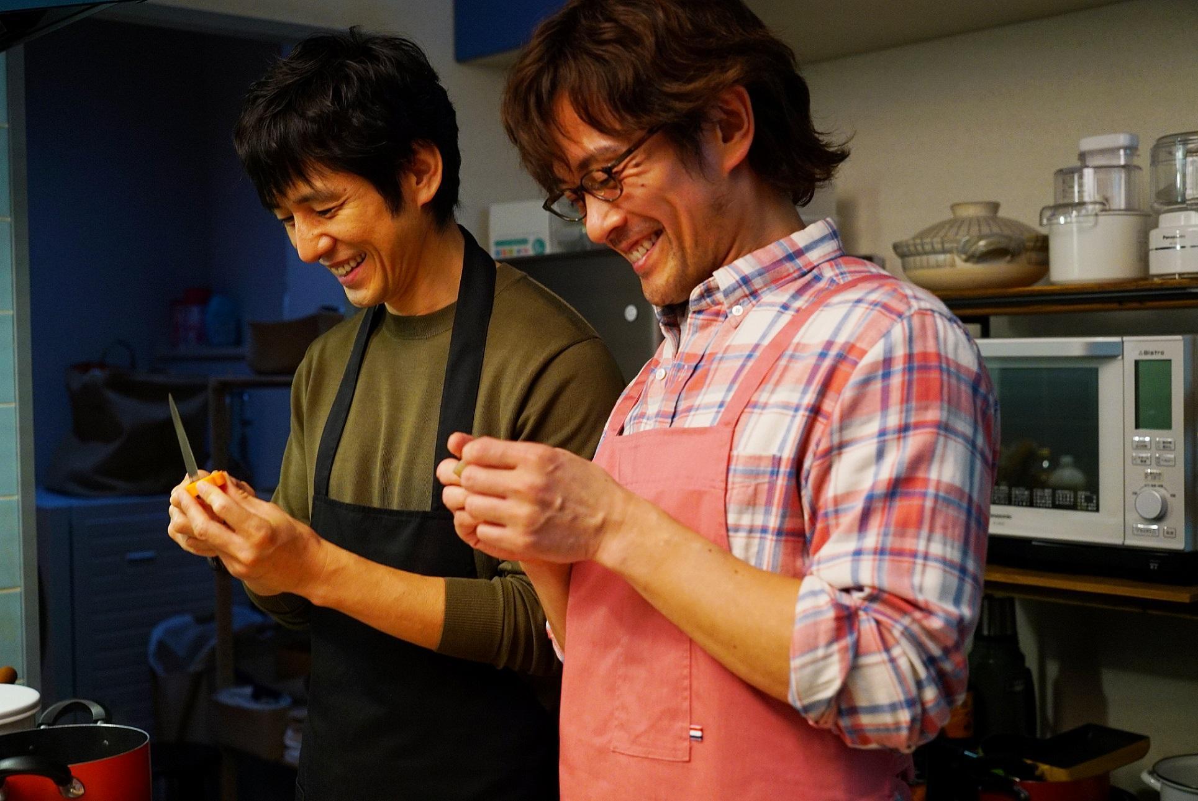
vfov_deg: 29.9
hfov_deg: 43.6
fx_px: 1499
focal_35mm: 45
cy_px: 400
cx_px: 599
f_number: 4
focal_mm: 45
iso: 2500
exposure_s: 1/60
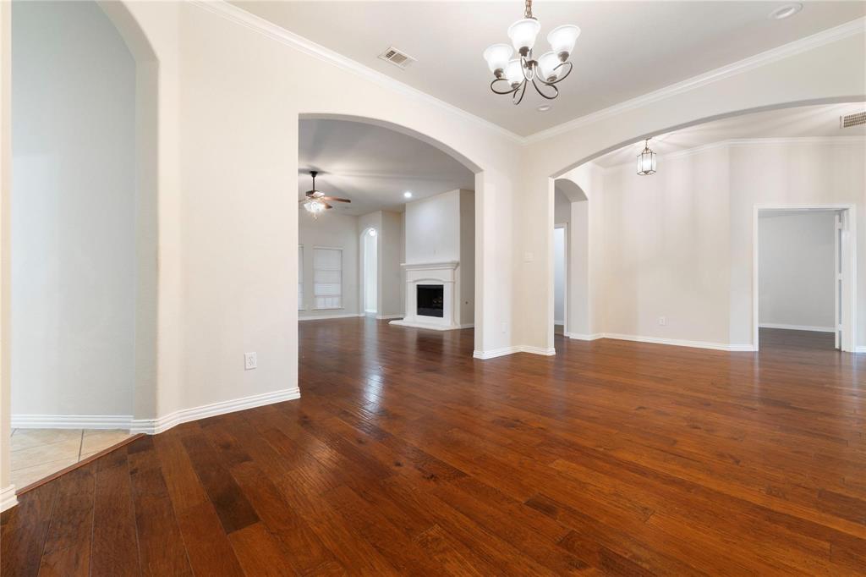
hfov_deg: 100.4
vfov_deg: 77.3
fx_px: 361
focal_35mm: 15
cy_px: 288
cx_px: 433
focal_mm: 10
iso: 100
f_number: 8
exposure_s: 6
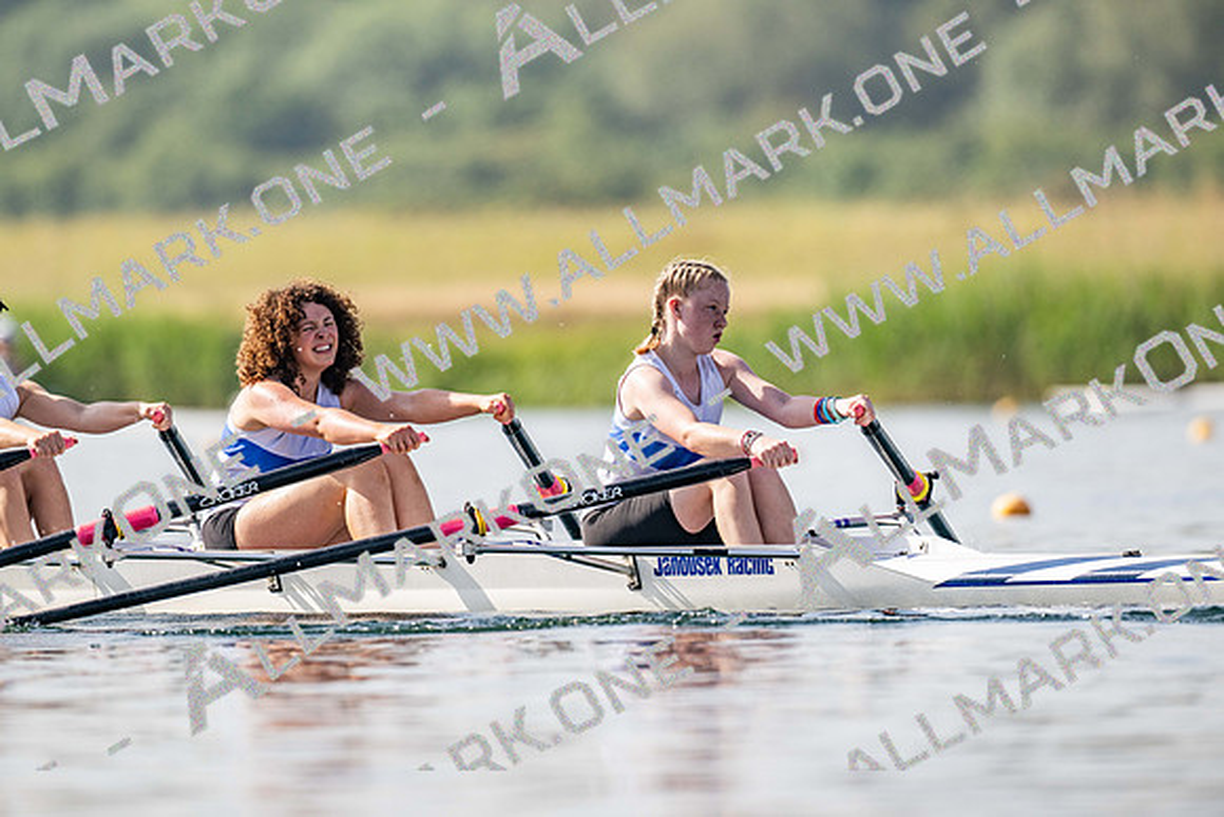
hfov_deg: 3.4
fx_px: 20404
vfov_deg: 2.3
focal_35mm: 600
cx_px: 612
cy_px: 408
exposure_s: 1/2500
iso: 280
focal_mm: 600
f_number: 5.6
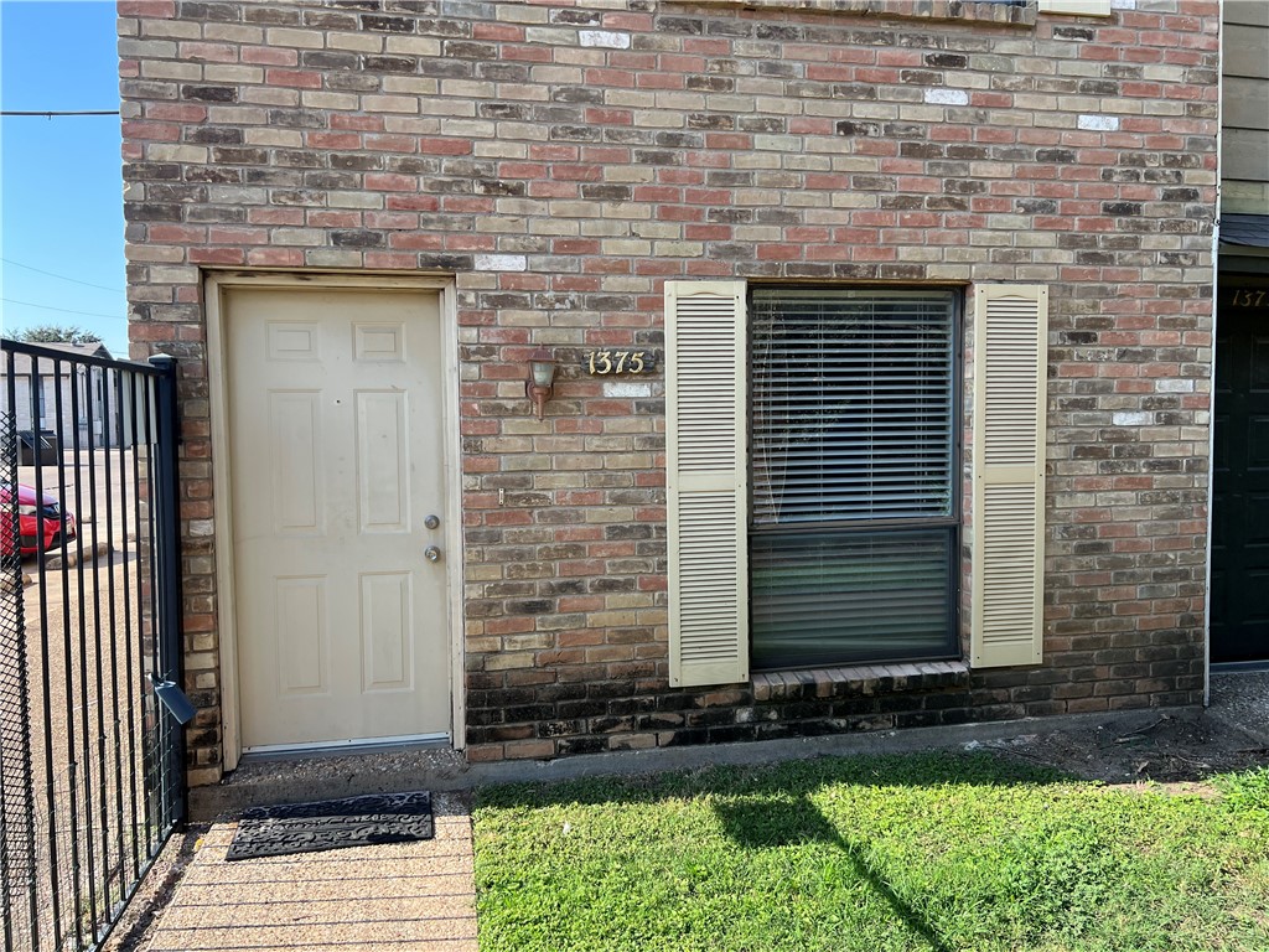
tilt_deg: -5.4
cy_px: 476
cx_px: 634
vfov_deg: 53.1
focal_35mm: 26
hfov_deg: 67.3
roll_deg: +0.9
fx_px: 953
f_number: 1.5
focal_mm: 5.7
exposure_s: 1/1112
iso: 50
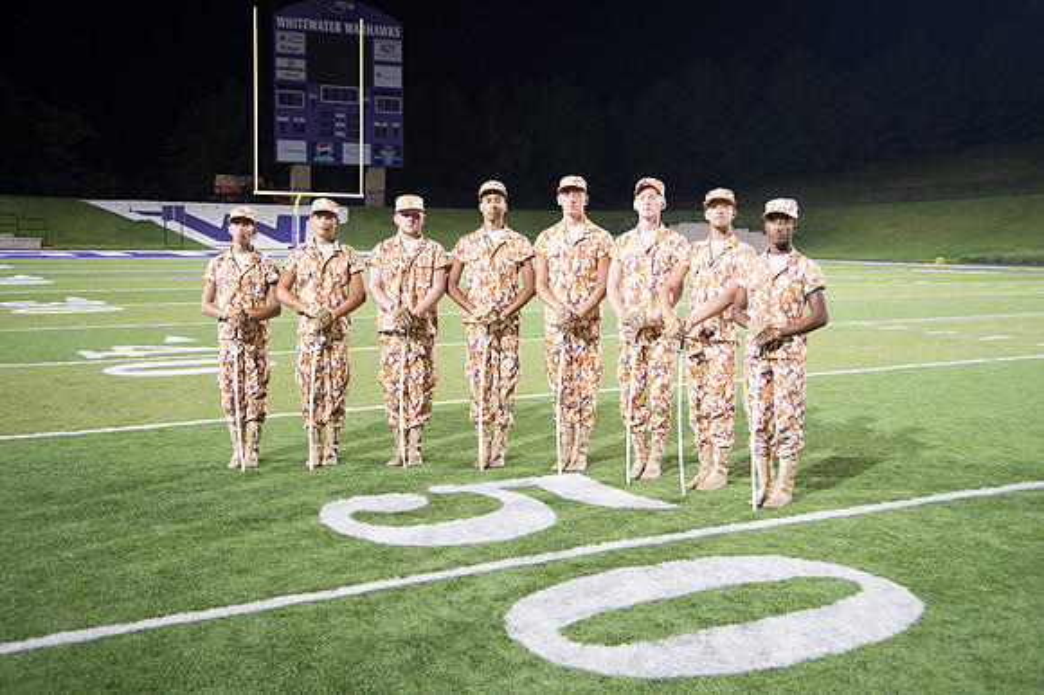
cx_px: 522
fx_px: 1159
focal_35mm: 40
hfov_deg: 48.5
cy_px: 348
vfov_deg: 33.4
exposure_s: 1/30
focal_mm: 40
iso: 1000
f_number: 5
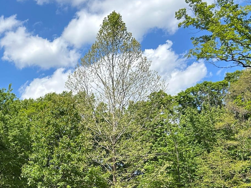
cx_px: 14
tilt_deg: +9.0
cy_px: 171
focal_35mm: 58
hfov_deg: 31.3
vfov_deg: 24.5
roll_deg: -0.6
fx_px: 421
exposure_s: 1/2208
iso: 50
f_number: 1.5
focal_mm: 5.7
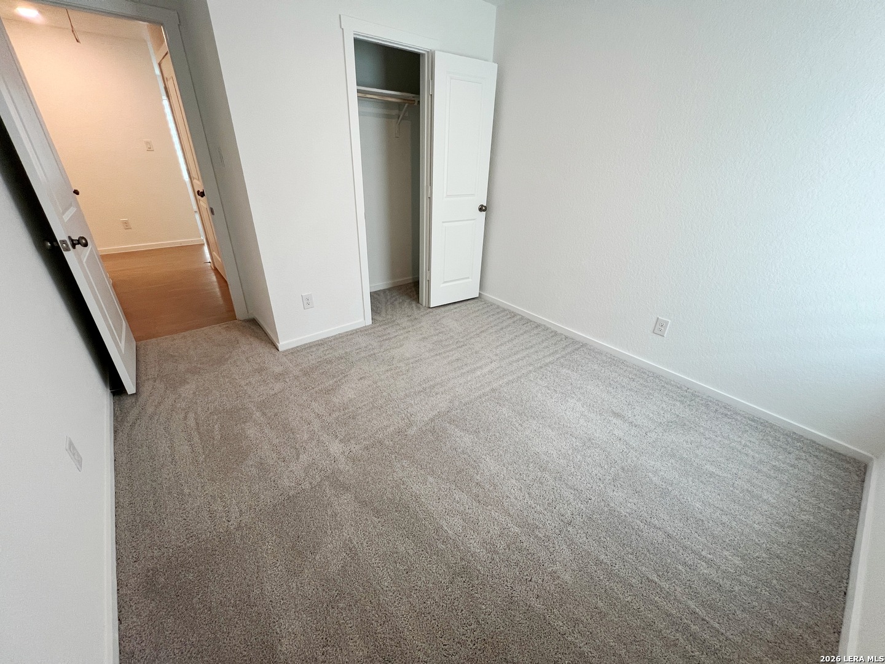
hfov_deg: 106.2
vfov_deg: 89.9
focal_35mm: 13
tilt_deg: -28.4
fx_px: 332
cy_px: 332
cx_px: 442
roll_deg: -2.8
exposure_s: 1/120
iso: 200
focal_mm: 1.57
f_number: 1.8
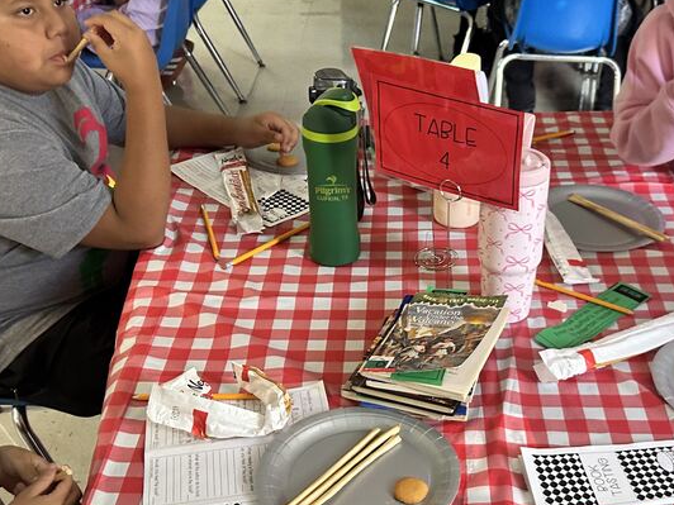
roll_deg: -1.8
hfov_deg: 37.9
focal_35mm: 50
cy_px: 292
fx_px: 974
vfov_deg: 29.1
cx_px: 436
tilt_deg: -33.5
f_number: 1.5
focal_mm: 5.7
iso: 320
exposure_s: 1/60
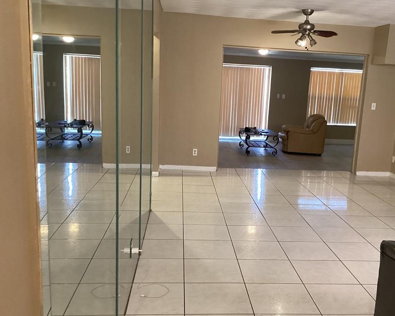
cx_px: 230
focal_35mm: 38
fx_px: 444
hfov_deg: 47.8
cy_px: 177
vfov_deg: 39.1
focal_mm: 3.3
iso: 320
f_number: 2.4
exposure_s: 1/40
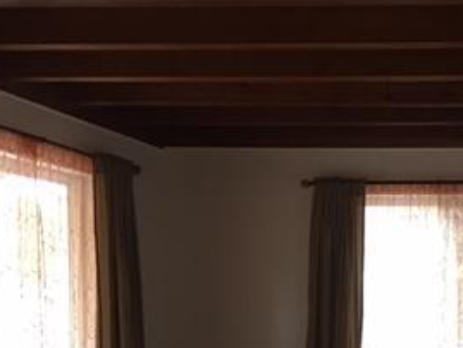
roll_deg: -1.0
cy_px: 367
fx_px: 923
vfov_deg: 20.5
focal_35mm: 69
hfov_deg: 26.8
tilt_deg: -3.9
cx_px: 446
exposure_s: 1/15
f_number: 2.2
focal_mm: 4.15
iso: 100
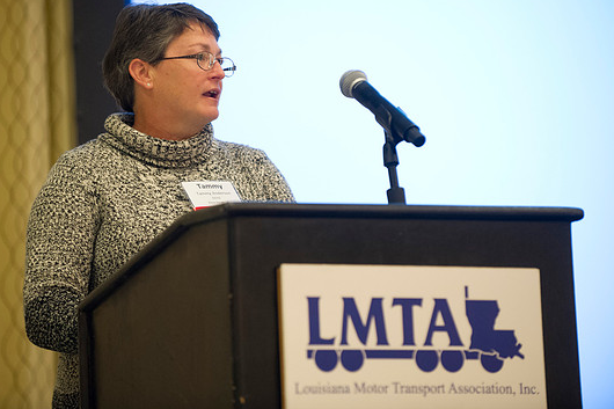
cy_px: 189
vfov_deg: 7.8
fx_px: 2984
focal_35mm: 175
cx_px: 292
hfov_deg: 11.7
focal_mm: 160
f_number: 2.8
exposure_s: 1/60
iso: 3200
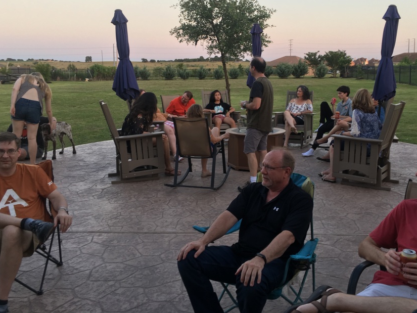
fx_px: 434
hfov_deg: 51.1
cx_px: 241
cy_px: 121
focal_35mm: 36
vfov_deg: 39.5
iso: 25
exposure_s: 1/60
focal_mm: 4.15
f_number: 2.2
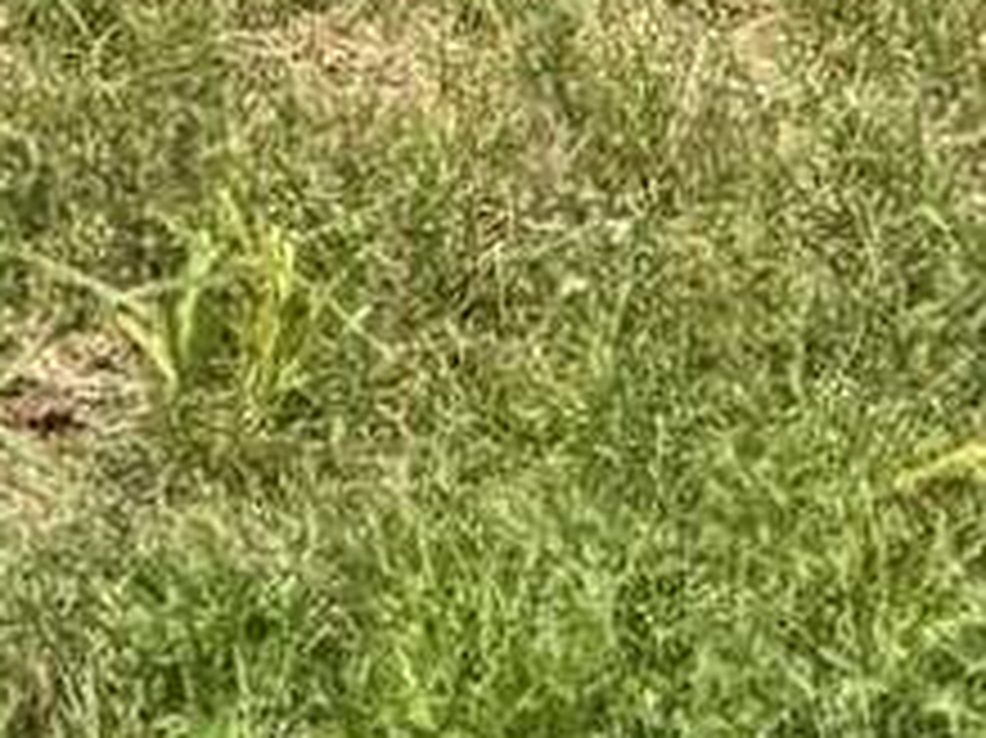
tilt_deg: +3.6
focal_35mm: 219
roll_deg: -0.1
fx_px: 6235
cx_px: -1036
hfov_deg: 8.5
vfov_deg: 5.4
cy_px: -2768
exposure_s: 1/4310
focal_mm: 6.76
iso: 80
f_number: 1.78
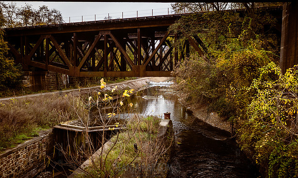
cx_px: 149
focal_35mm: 39
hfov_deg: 51.2
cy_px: 78
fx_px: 311
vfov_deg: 31.8
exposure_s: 1/640
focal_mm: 24
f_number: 4.5
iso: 200
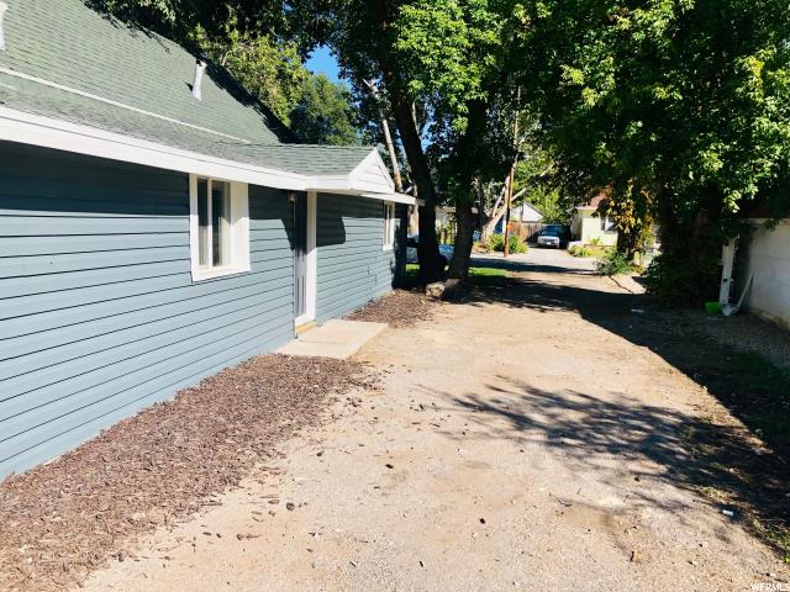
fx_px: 639
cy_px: 296
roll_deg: -2.5
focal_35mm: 28
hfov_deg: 63.4
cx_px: 395
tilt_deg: -6.3
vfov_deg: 49.7
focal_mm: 4
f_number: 1.8
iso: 20
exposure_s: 1/1389
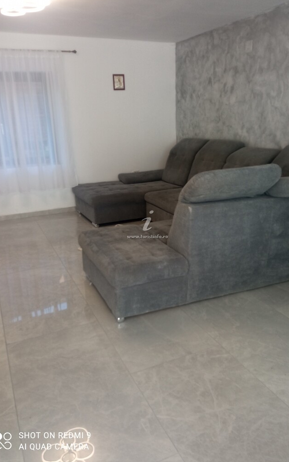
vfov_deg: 64.6
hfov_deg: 43.1
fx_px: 365
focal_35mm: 29
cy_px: 231
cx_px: 155
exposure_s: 1/50
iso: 120
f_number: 2.2
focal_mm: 3.79
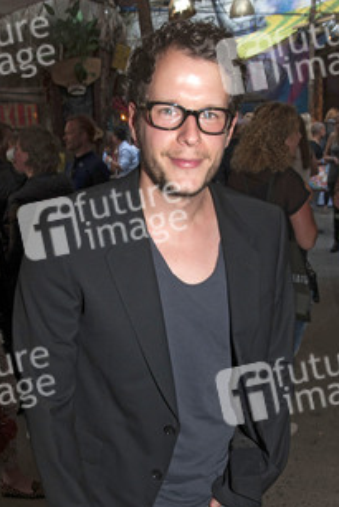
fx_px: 607
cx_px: 151
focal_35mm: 43
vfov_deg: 45.2
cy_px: 304
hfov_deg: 31.2
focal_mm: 22
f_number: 6.3
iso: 400
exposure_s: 1/100
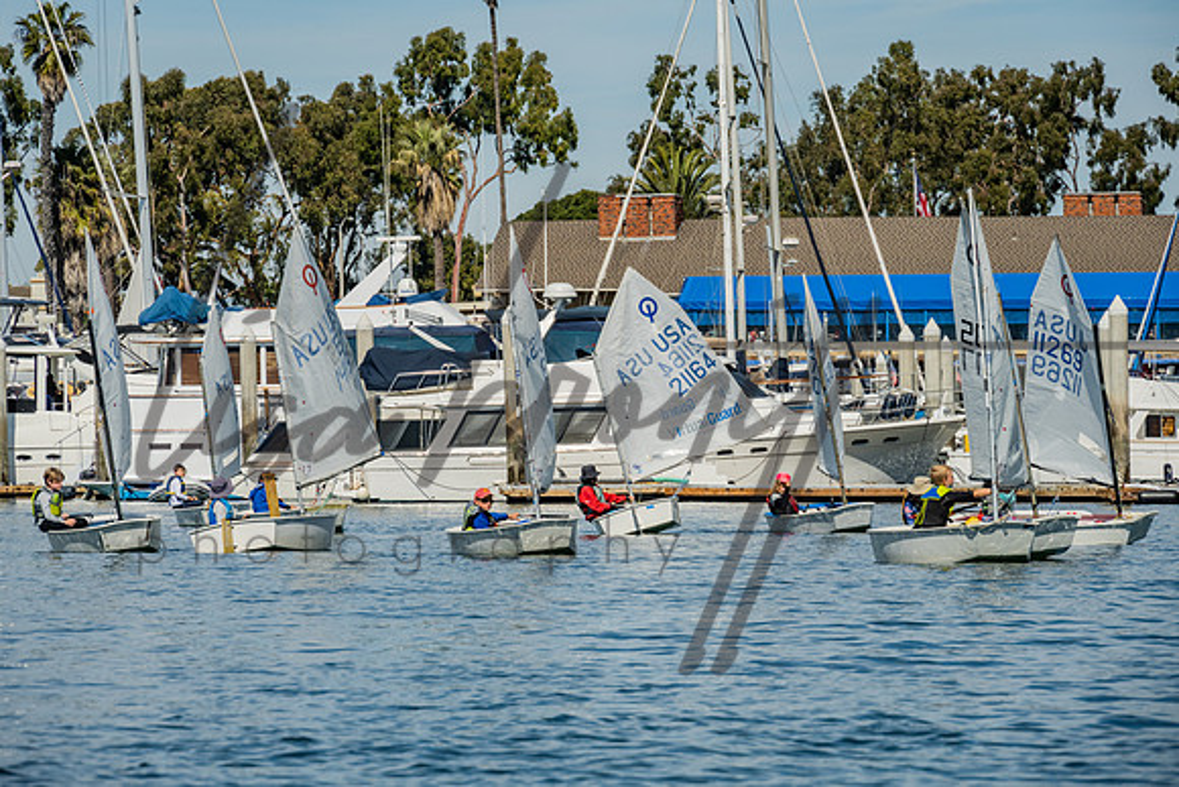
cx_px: 574
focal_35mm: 191
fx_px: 6267
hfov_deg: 10.7
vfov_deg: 7.2
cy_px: 371
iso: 250
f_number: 10
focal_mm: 180
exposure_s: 1/500
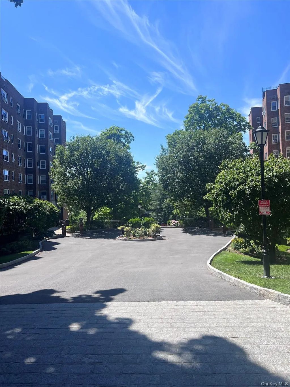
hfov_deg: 53.1
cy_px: 194
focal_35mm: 26
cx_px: 145
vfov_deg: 67.3
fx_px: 290
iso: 50
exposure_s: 1/3356
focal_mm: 5.7
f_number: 1.5
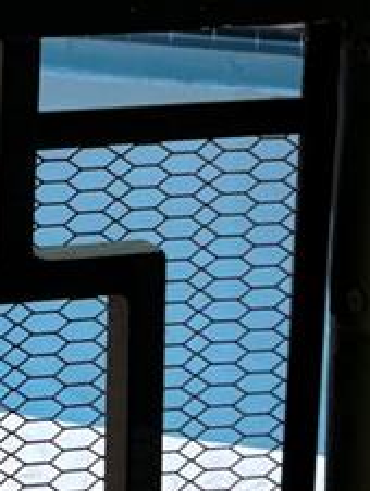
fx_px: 1963
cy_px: -263
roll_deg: -0.1
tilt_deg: -0.9
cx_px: -562
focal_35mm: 138
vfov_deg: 13.4
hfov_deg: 9.4
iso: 40
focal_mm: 5.96
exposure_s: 1/120
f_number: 1.6
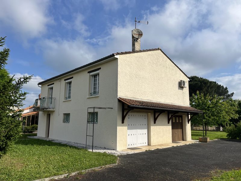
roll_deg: +0.1
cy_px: 90
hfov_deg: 67.3
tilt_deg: +9.6
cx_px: 120
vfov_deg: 53.1
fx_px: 181
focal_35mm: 26
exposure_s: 1/6494
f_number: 1.6
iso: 50
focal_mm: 5.1
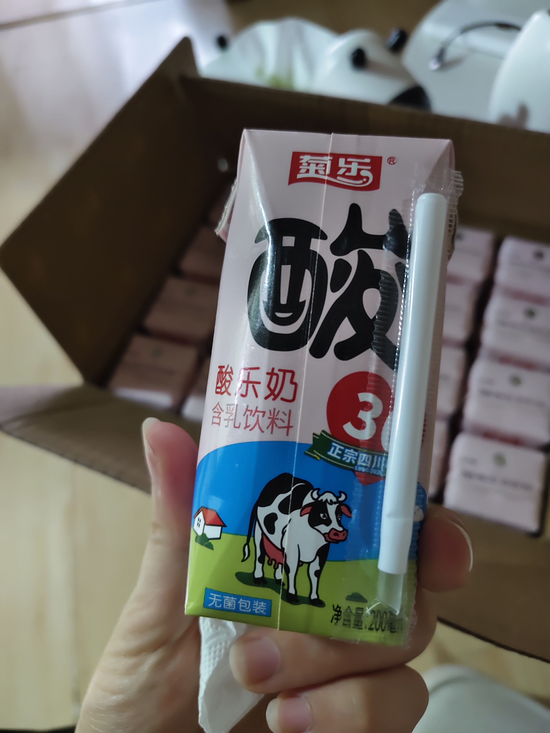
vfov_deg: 71.6
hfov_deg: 56.8
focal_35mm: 24
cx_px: 275
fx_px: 508
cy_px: 366
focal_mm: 5.56
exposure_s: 1/25
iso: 2583
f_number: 1.88
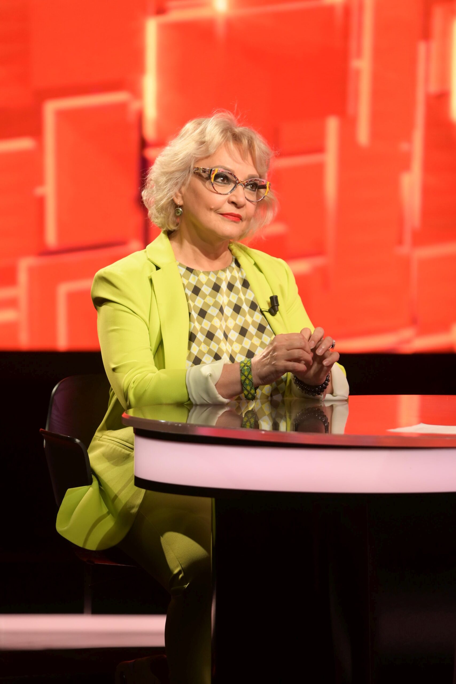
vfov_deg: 7.9
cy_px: 342
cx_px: 228
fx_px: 4977
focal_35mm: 262
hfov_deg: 5.2
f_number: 2.8
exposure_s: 1/250
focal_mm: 175
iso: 800
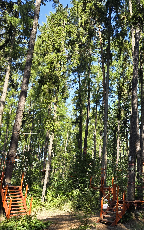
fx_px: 226
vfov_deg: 54.0
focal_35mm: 36
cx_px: 137
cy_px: 114
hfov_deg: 33.0
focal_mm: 6.3
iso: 32
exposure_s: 1/359
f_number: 1.7
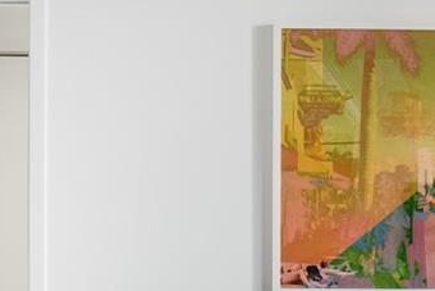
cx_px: 466
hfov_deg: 23.9
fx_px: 967
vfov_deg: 16.9
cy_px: 260
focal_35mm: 80
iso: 2500
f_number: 9
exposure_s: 1/80
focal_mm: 17
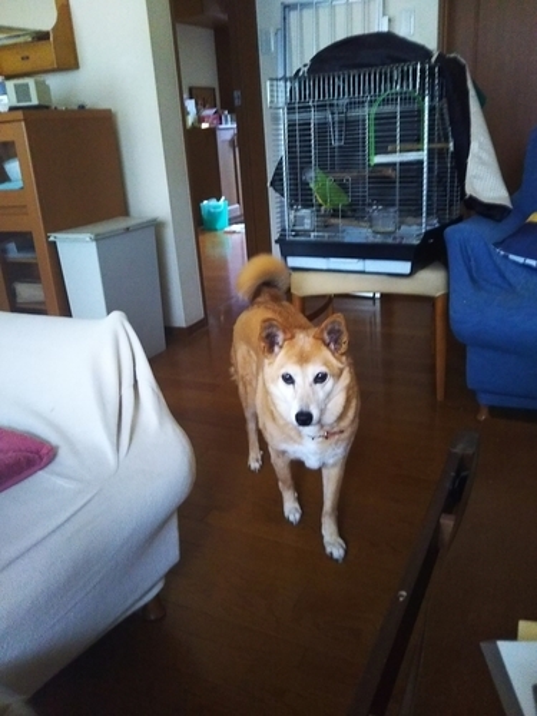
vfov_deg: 60.0
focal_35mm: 30
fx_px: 621
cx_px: 268
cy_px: 358
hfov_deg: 46.8
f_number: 2.2
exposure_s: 1/15
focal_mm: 4
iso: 640
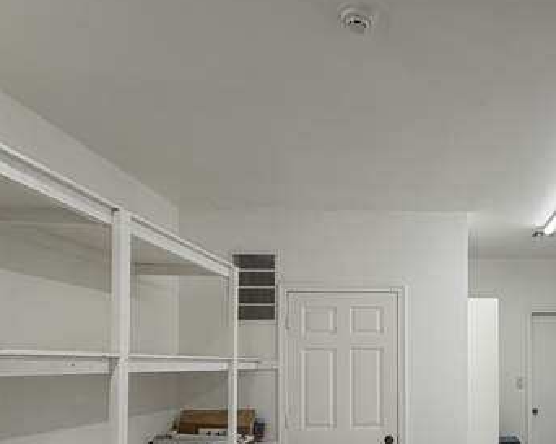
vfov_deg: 43.9
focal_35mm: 32
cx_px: 480
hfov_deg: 50.6
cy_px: 346
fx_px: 526
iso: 64
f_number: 2.2
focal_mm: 2.22
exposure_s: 1/120
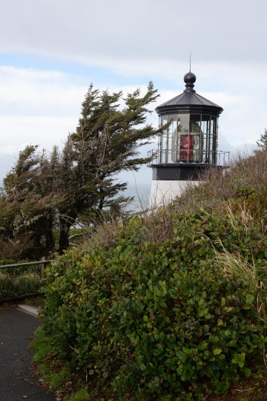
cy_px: 200
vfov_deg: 43.6
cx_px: 134
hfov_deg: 29.9
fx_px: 501
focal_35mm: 45
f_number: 10
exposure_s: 1/200
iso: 320
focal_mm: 45
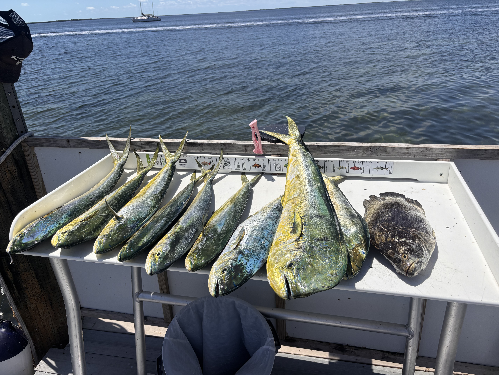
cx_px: 250
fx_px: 375
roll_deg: +3.9
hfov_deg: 67.3
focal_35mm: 26
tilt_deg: -24.2
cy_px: 188
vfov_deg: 53.1
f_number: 1.6
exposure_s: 1/5952
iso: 50
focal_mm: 5.96
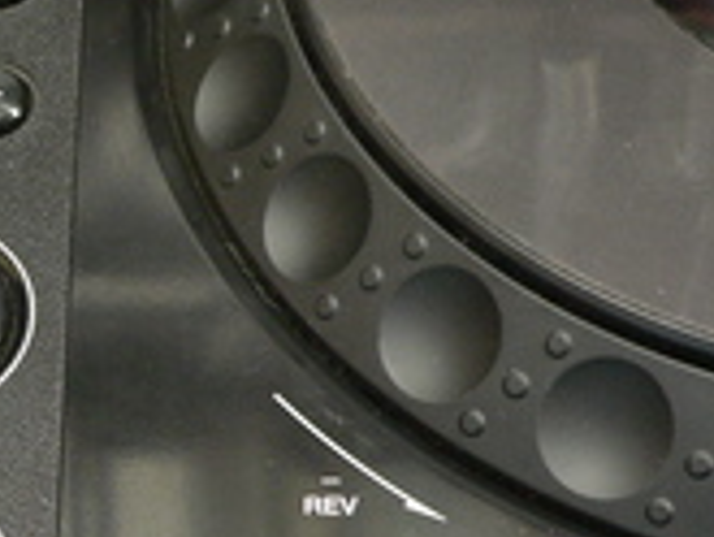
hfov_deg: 16.7
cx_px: -26
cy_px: 310
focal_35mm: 115
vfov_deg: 12.9
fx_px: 2374
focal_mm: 8.3
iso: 200
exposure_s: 1/10
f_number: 2.8
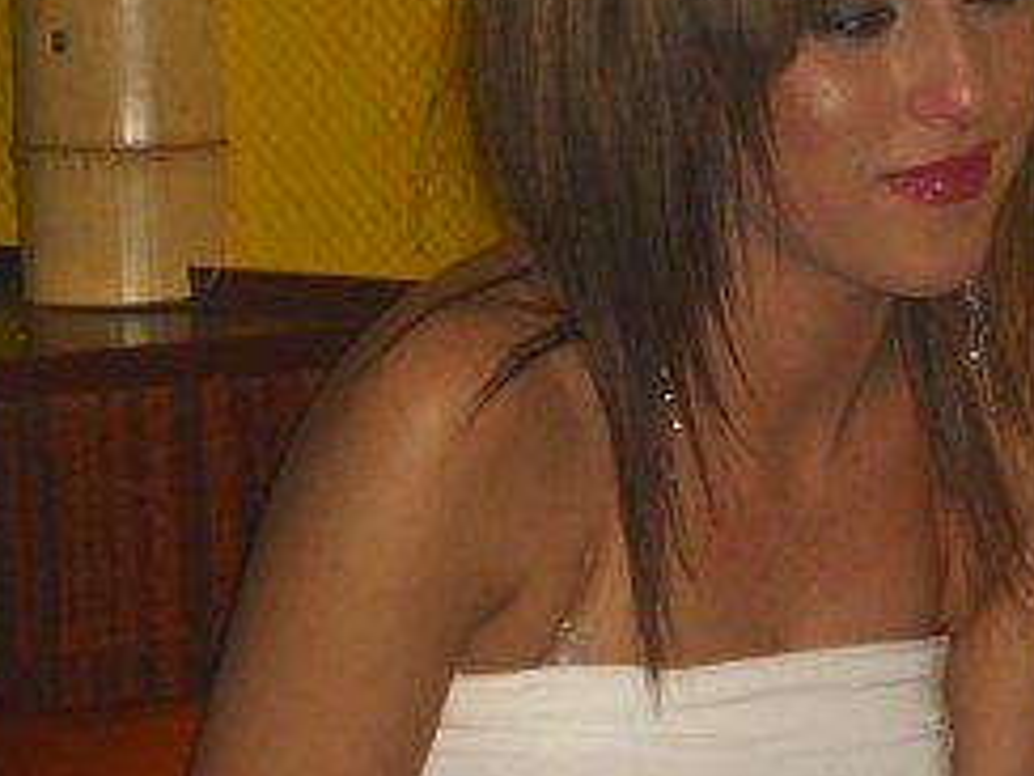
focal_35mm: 234
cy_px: 343
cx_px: 733
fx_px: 6990
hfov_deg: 8.5
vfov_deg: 6.4
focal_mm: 19.7
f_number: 4.8
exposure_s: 1/60
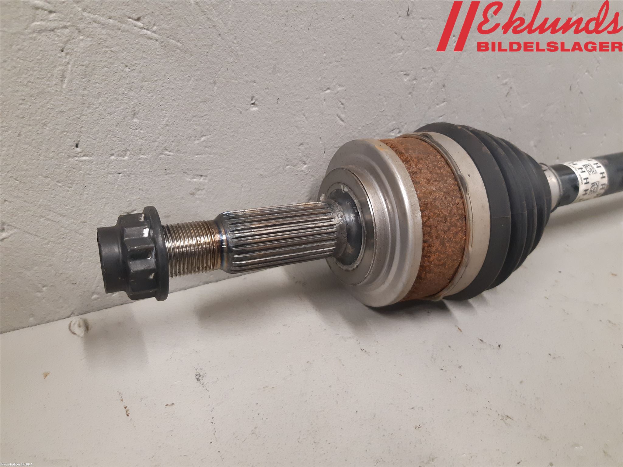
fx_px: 468
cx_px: 312
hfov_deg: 67.3
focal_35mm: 26
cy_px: 234
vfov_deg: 53.1
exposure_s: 1/50
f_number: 1.7
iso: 250
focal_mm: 3.93
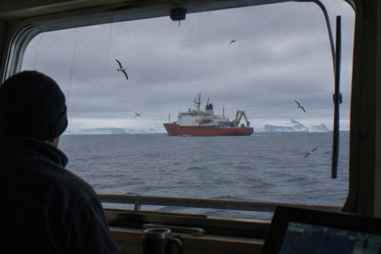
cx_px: 190
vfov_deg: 19.4
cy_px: 127
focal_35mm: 70
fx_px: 741
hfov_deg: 28.9
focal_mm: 70
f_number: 4
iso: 320
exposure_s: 1/1000
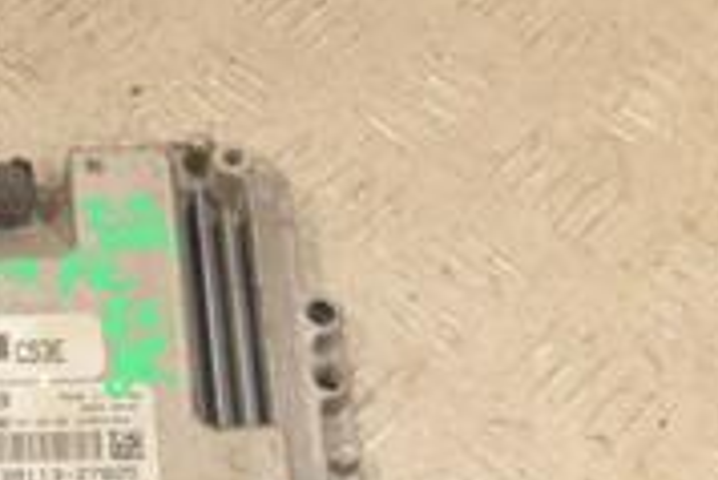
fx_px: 2216
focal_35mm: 111
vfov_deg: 12.4
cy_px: 307
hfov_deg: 17.8
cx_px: -44
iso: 800
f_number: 6.3
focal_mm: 22
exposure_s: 1/200
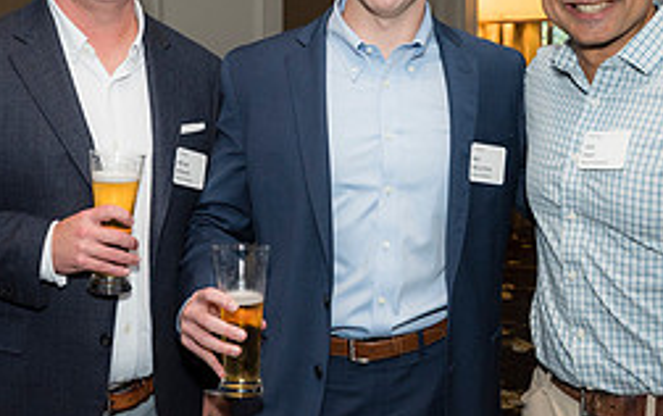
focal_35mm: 68
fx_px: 1230
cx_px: 226
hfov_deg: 30.0
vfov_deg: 19.1
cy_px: 138
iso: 800
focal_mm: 29
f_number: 5.6
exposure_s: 1/125
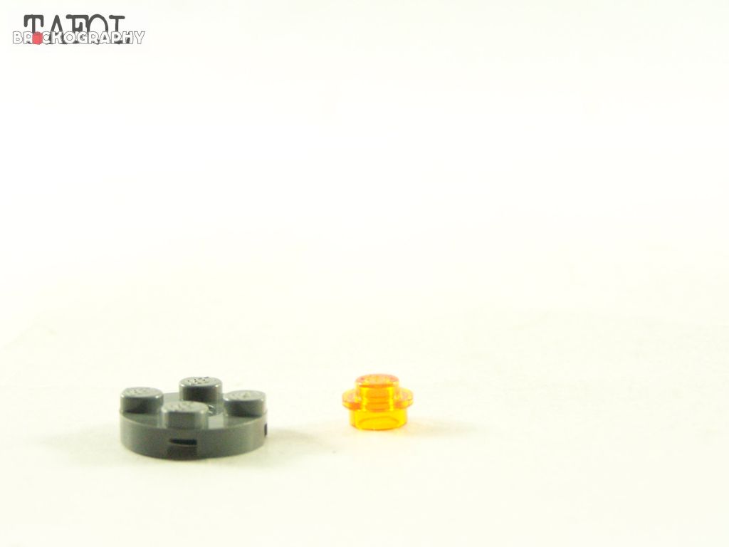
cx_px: 364
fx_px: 1411
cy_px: 274
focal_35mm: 67
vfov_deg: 21.9
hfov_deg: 29.0
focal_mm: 11.1
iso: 400
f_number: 3.2
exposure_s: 1/60
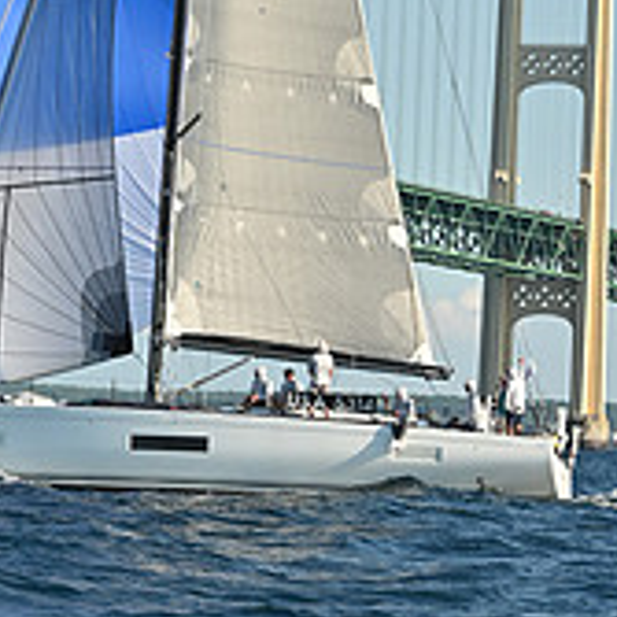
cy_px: -67
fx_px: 5828
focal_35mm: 289
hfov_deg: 6.0
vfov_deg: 6.0
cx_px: 28
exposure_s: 1/1600
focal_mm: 98
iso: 320
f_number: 6.3
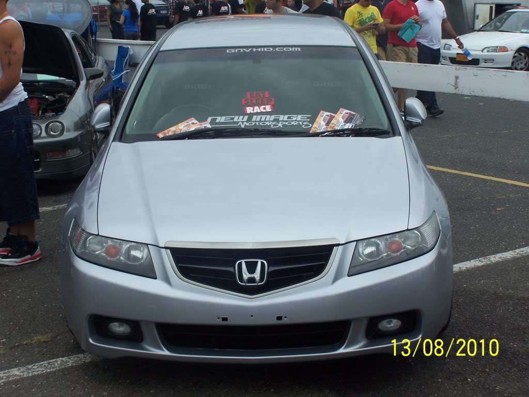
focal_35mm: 69
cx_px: 264
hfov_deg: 28.2
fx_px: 1054
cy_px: 198
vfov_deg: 21.3
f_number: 4.5
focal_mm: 11.5
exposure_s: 1/500
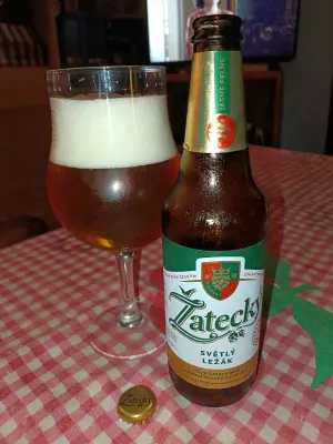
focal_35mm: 25
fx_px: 321
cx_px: 166
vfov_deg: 69.4
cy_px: 222
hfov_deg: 54.9
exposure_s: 1/25
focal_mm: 4.71
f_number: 1.7
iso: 640
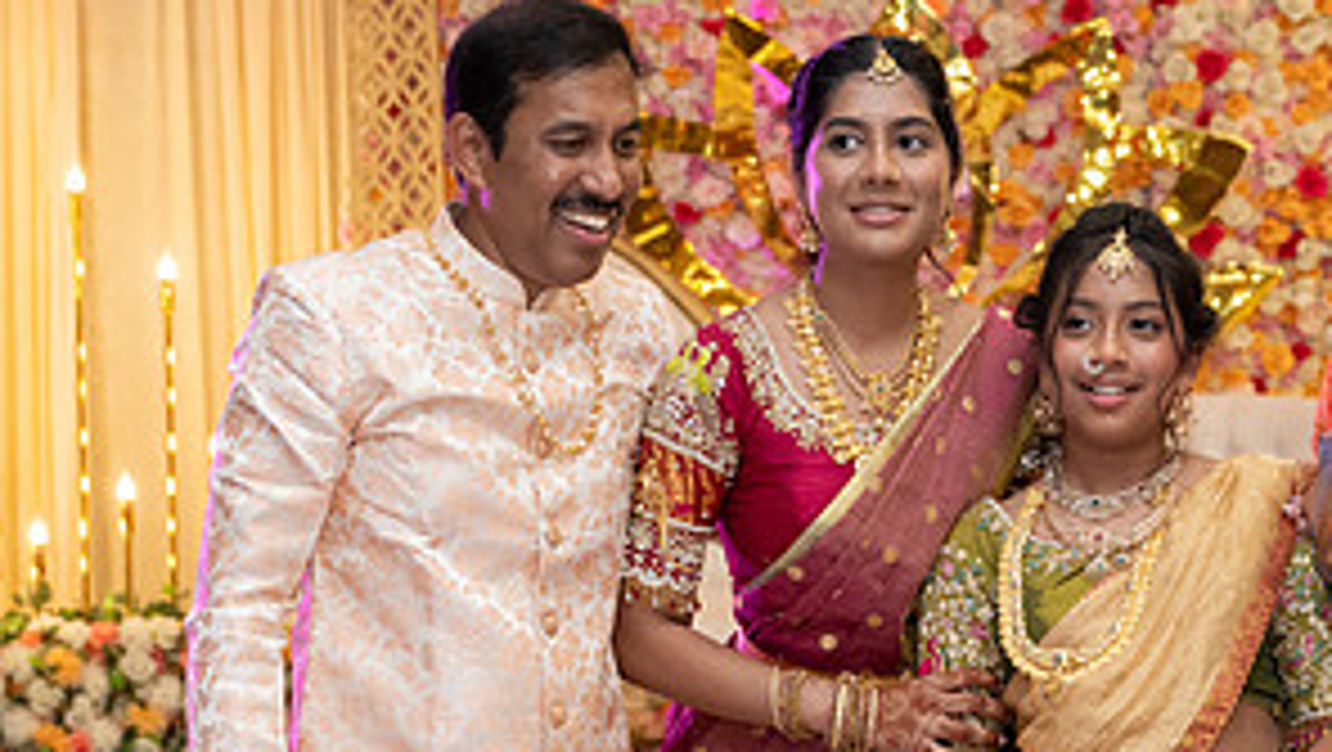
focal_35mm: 98
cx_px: 909
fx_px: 3464
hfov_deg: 21.7
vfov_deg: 12.2
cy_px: 754
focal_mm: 45
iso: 1250
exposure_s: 1/160
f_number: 4
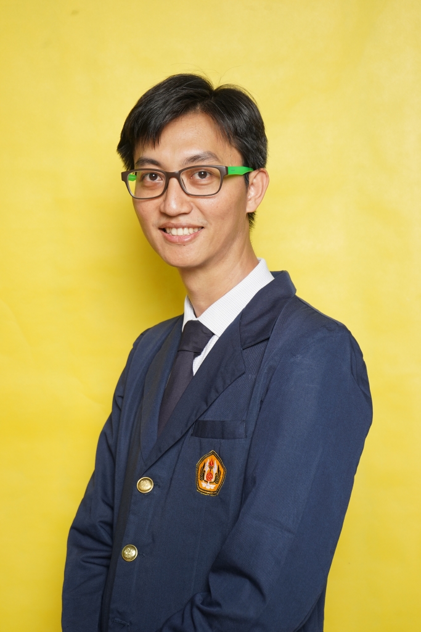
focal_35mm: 70
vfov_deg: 28.8
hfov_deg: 19.5
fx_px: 1227
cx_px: 210
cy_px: 316
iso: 250
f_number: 6.3
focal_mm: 70
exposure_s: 1/250
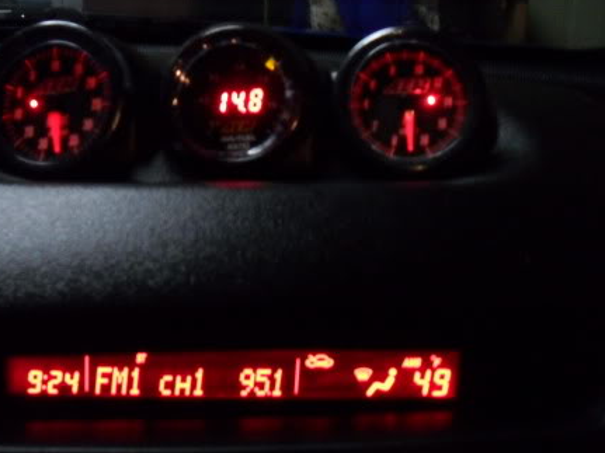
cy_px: 206
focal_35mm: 52
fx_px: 909
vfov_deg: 28.0
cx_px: 182
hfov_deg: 36.3
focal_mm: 6.2
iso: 400
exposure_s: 1/8
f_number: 2.8
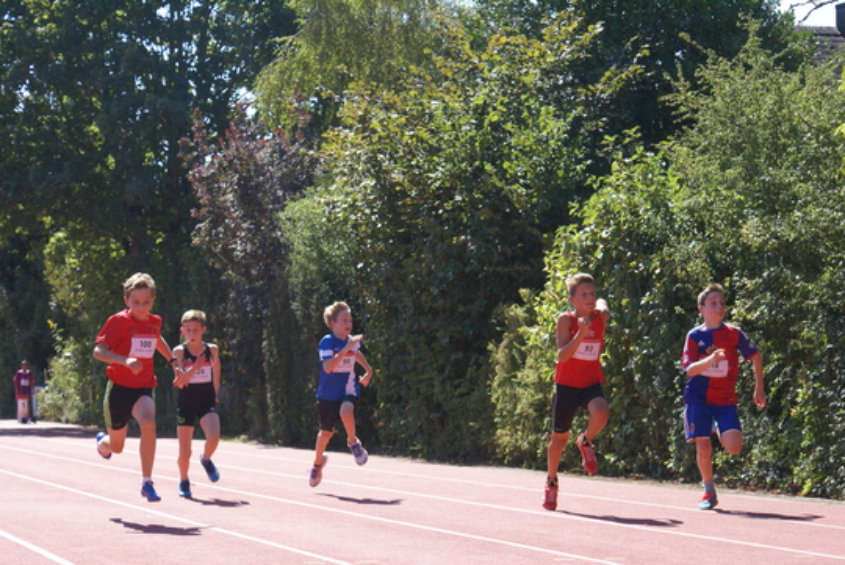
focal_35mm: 105
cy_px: 282
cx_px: 422
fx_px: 2466
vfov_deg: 13.1
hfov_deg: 19.4
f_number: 9
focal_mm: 70
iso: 800
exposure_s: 1/640
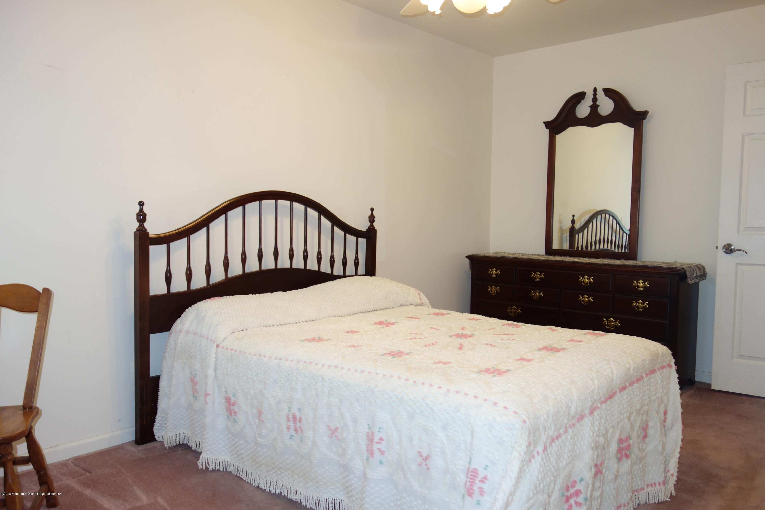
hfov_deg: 65.5
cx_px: 382
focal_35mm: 28
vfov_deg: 46.4
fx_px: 595
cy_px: 255
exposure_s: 1/50
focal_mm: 10.4
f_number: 1.8
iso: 125
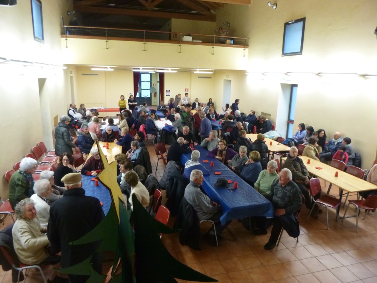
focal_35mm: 25
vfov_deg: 54.9
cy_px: 142
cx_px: 188
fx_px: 272
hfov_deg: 69.4
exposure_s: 1/15
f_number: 3.9
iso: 400
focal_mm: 4.5
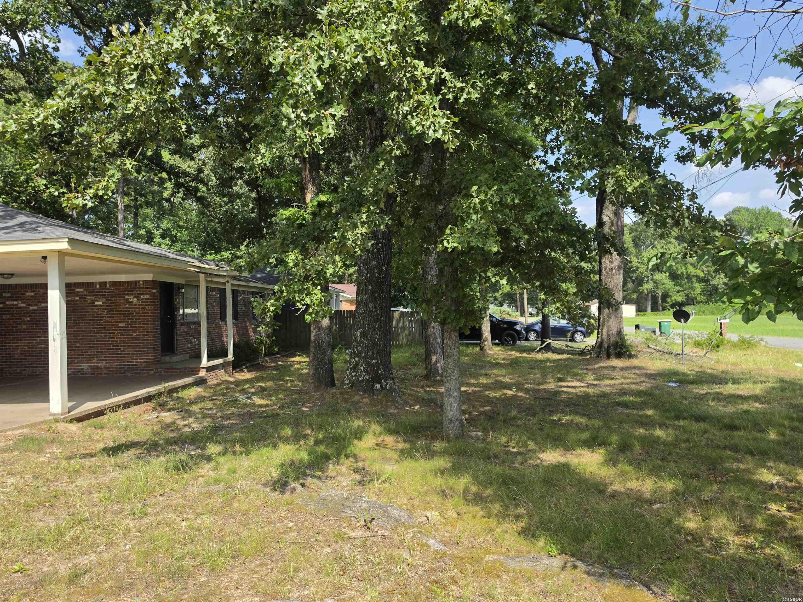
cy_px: 301
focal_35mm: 23
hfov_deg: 73.9
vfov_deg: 58.9
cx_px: 402
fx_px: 534
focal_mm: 6.5
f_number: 1.4
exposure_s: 1/2607
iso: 64
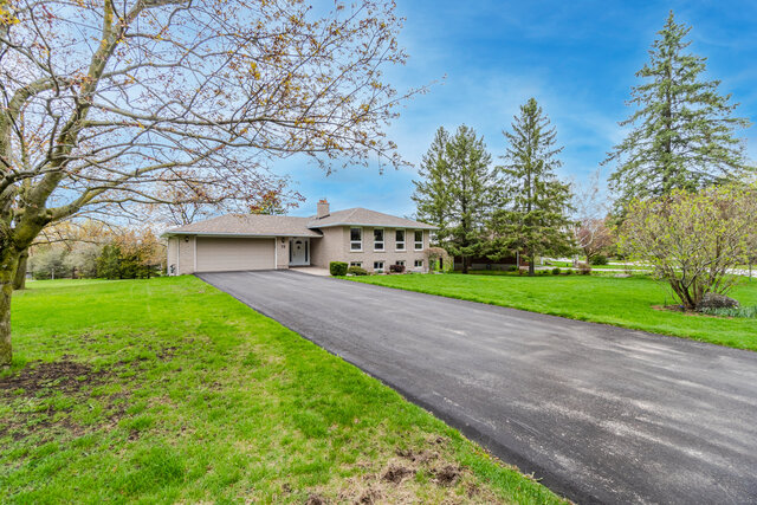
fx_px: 315
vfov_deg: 77.4
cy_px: 252
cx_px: 378
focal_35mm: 15
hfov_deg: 100.4
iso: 100
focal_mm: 10
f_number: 8
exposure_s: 1/125
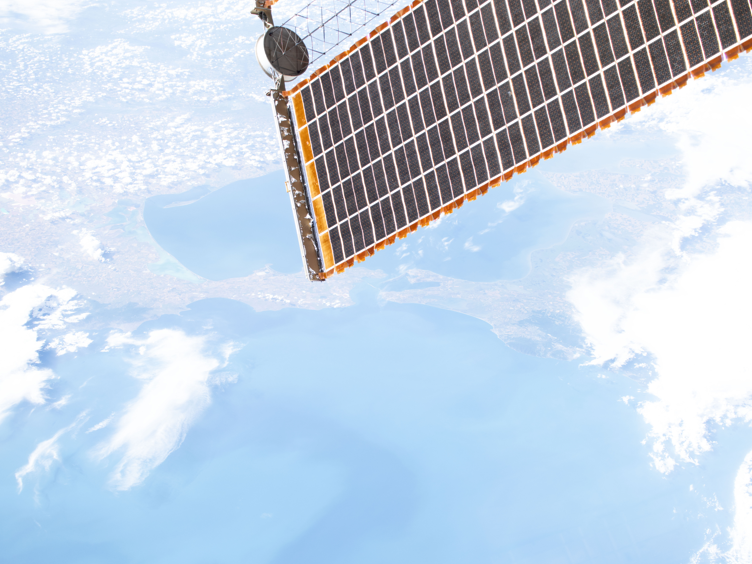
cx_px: 380
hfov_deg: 23.0
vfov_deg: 17.4
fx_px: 1847
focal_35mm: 85
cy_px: 281
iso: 500
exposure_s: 1/1000
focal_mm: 78
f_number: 5
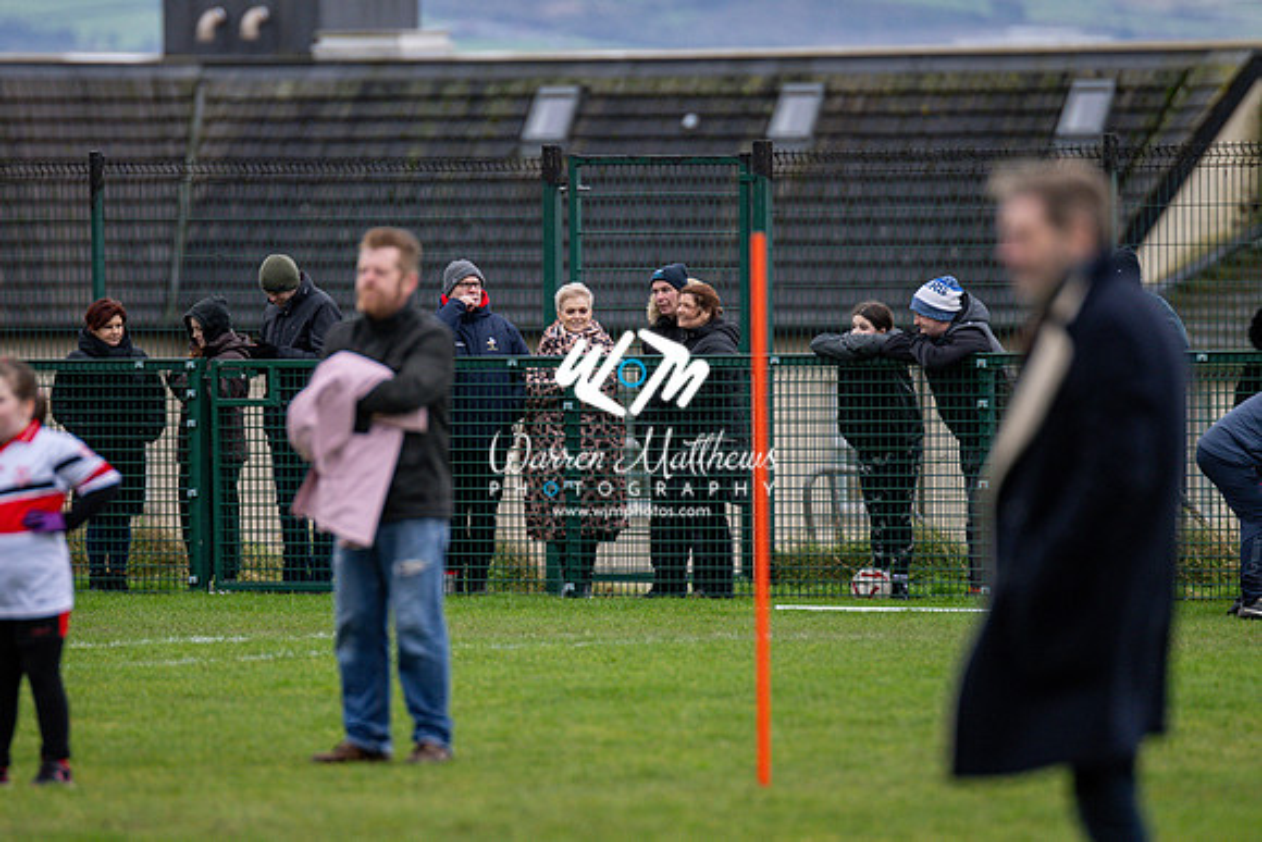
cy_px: 439
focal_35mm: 410
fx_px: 14380
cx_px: 569
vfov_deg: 3.4
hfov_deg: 5.0
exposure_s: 1/400
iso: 900
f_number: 2.8
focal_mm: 300
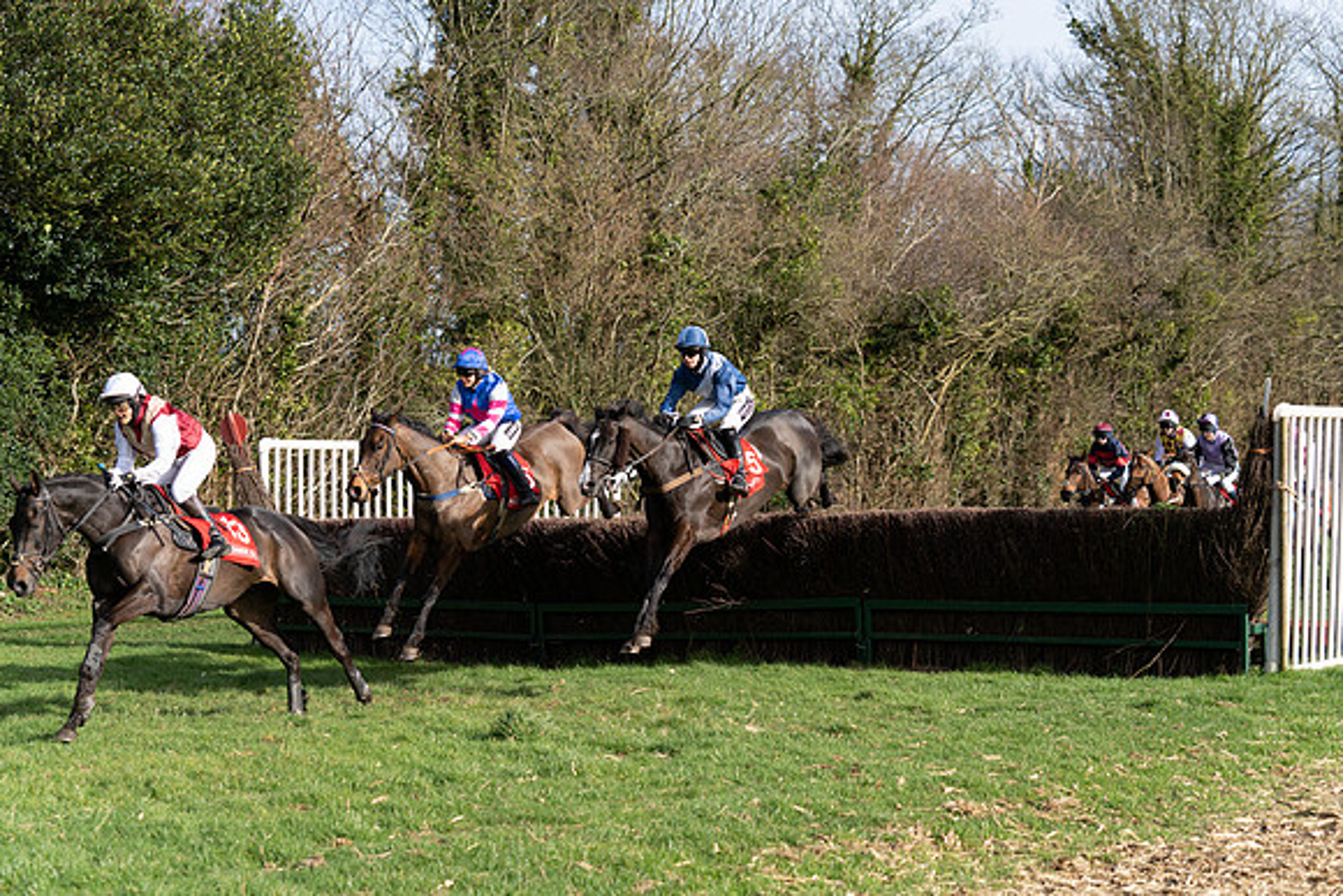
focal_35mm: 70
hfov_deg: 28.8
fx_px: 2612
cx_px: 672
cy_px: 448
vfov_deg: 19.5
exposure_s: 1/1250
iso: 200
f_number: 4
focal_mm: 70
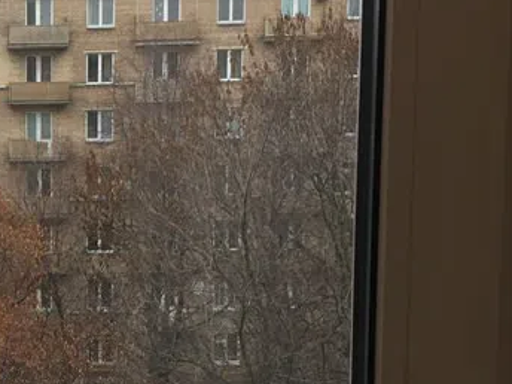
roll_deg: +0.7
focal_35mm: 81
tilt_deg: -7.4
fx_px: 1198
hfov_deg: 22.0
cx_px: -129
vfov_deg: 18.1
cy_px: 284
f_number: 2.2
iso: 50
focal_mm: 4.15
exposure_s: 1/100
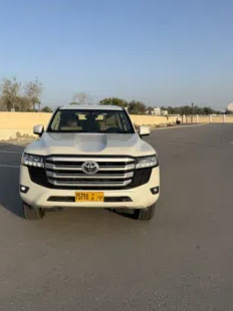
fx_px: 279
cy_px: 117
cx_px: 97
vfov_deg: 57.7
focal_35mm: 31
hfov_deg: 45.2
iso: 80
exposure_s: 1/2907
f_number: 1.78
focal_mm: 6.76
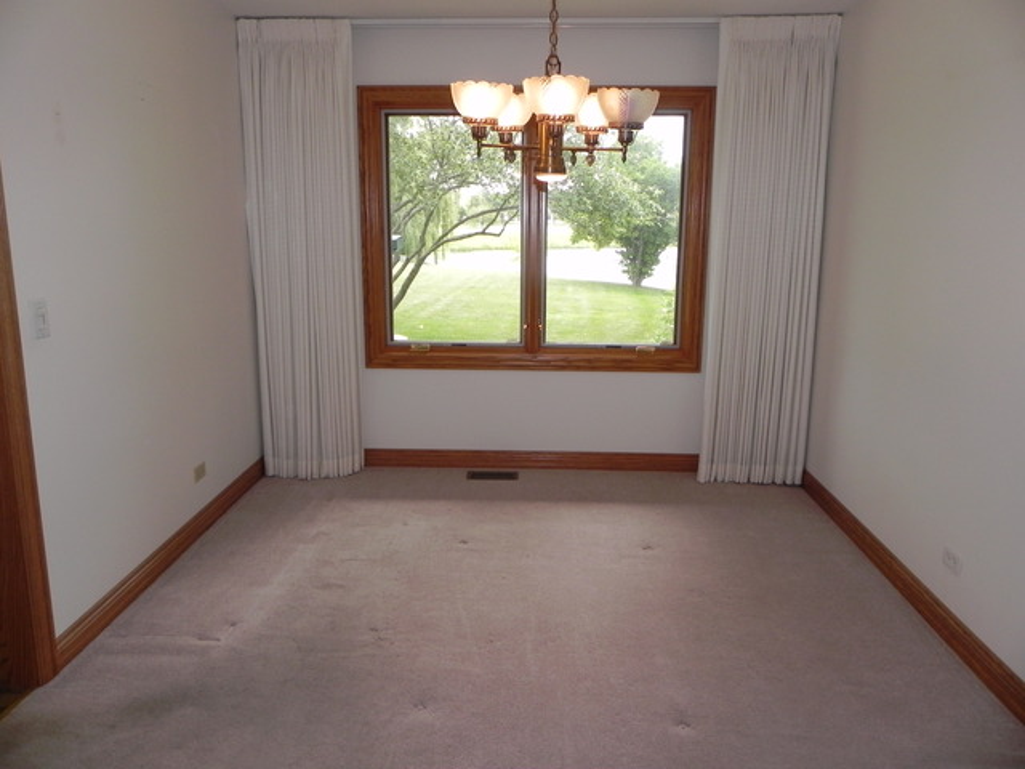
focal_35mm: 26
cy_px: 384
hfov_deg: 67.3
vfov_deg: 53.1
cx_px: 512
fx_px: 770
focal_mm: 4.6
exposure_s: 1/110
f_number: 3.5
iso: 160
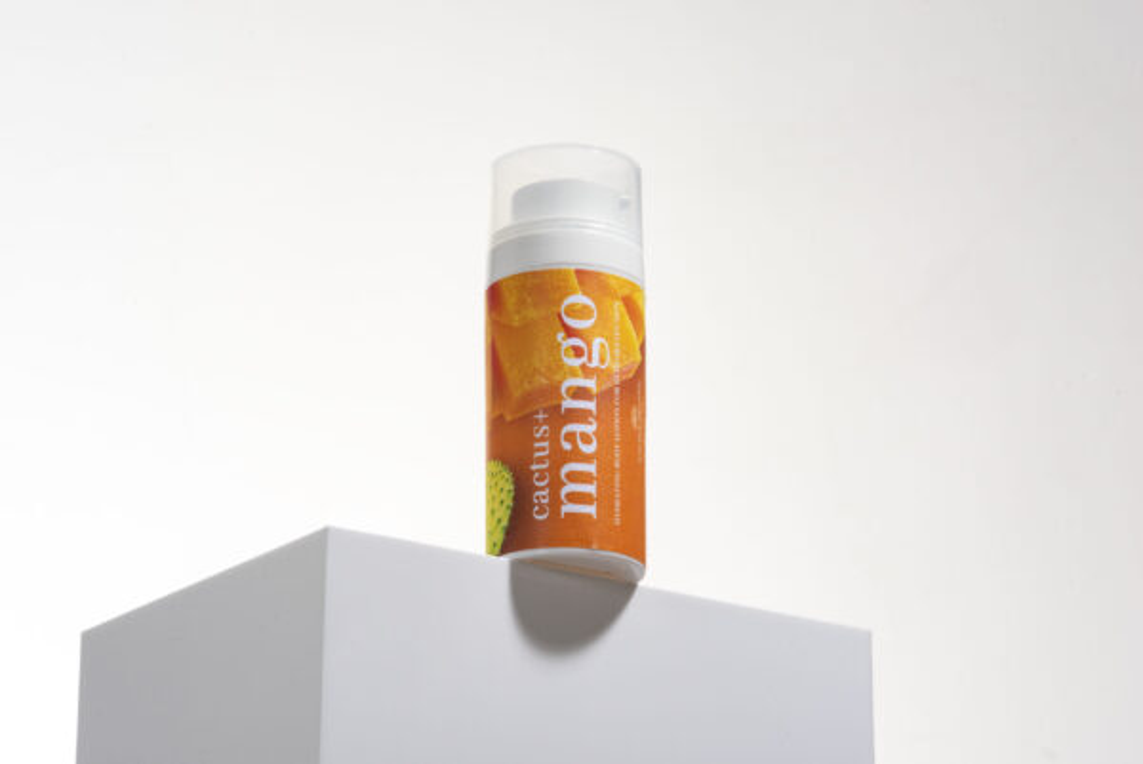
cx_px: 572
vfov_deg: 13.1
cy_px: 382
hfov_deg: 19.4
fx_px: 3336
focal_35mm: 105
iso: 100
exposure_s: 1/125
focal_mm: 105
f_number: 20
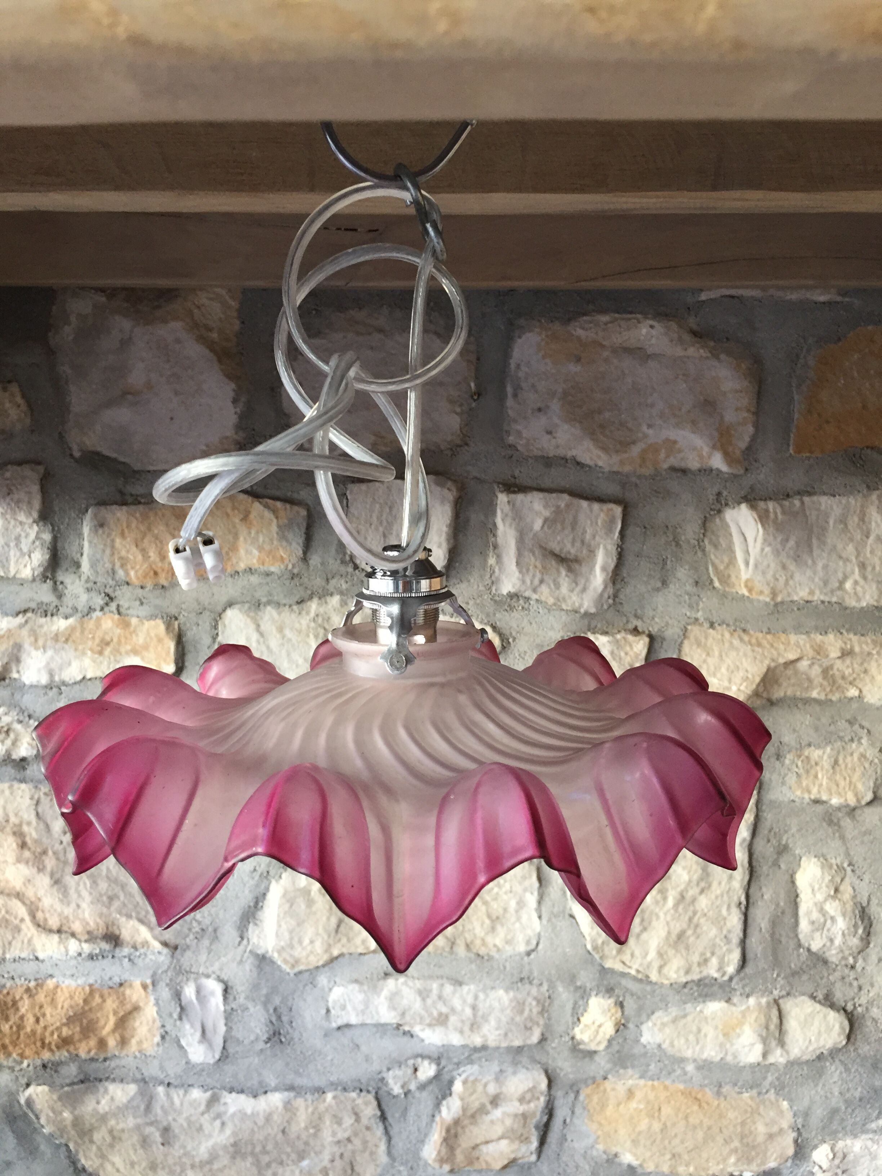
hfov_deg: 48.2
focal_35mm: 29
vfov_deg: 61.7
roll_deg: -0.3
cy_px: 588
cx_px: 441
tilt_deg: -9.2
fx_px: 985
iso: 160
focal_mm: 4.15
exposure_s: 1/33
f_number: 2.2
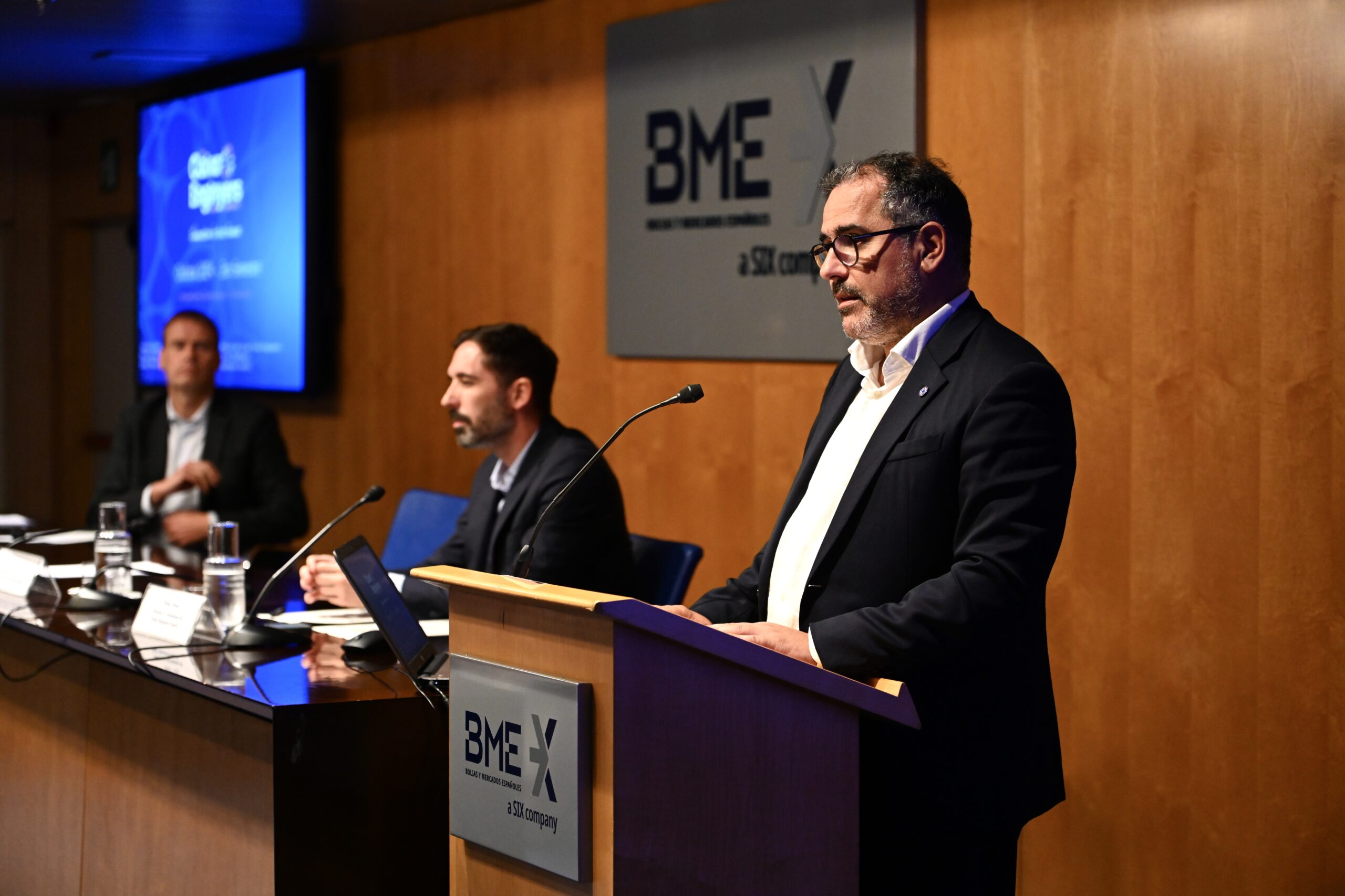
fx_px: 2914
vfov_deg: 17.5
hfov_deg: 26.0
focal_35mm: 78
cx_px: 672
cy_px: 448
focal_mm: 78
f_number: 2.8
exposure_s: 1/125
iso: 3200
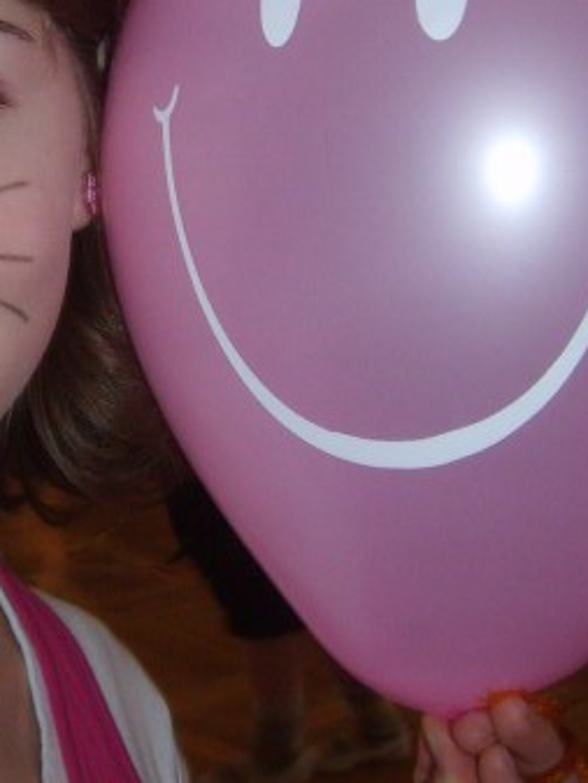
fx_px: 1879
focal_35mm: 83
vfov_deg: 23.1
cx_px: 123
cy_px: 132
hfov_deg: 17.6
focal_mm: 5.8
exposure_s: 1/45
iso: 100
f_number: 2.8
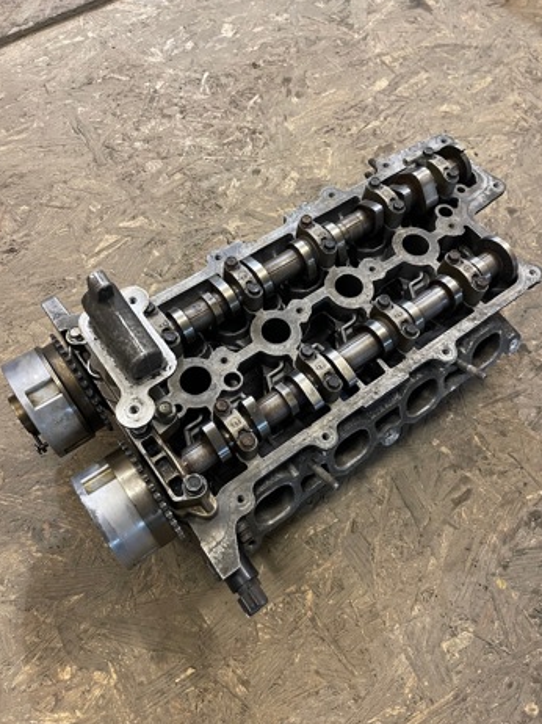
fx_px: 543
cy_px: 367
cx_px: 273
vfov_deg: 67.3
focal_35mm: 26
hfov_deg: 53.0
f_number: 1.6
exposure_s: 1/50
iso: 400
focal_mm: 5.1
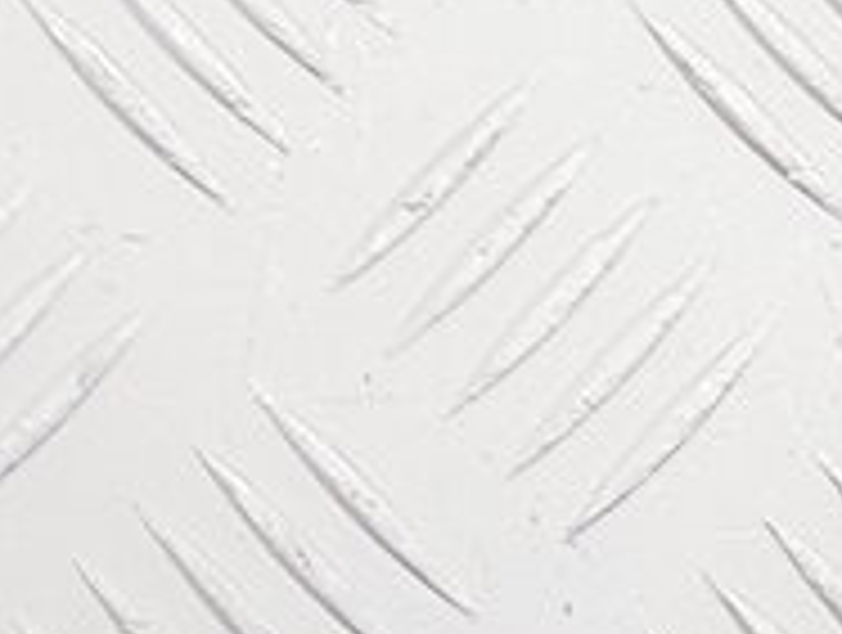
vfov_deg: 9.1
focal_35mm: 142
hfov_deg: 12.2
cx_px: -869
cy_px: -1030
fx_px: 3461
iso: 40
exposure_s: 1/102
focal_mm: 4.2
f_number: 1.7
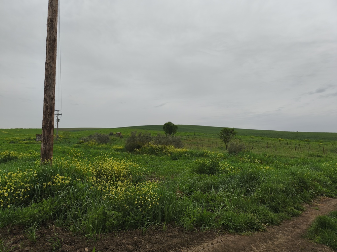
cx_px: 168
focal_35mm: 23
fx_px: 224
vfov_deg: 58.9
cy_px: 126
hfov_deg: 73.9
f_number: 1.65
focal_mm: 6.14
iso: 50
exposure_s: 1/277
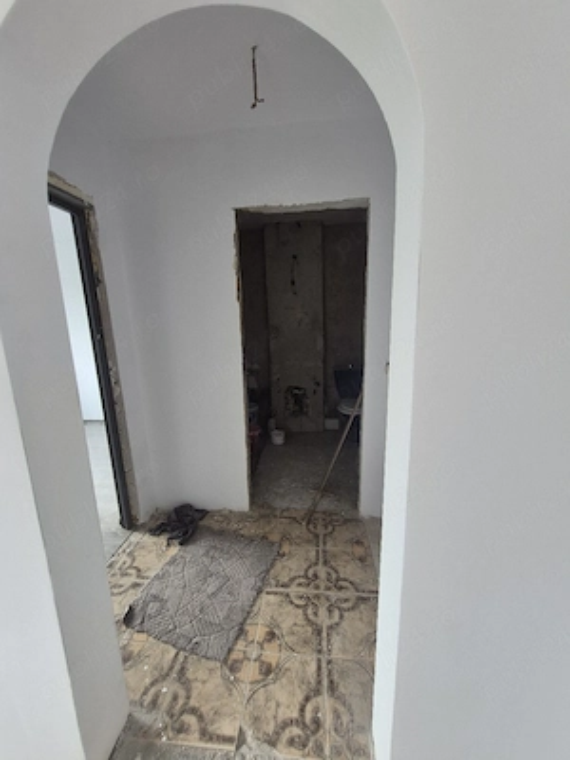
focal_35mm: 13
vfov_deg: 106.2
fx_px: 285
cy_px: 380
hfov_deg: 89.9
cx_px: 285
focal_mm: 1.7
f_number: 2.2
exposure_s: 1/50
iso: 48
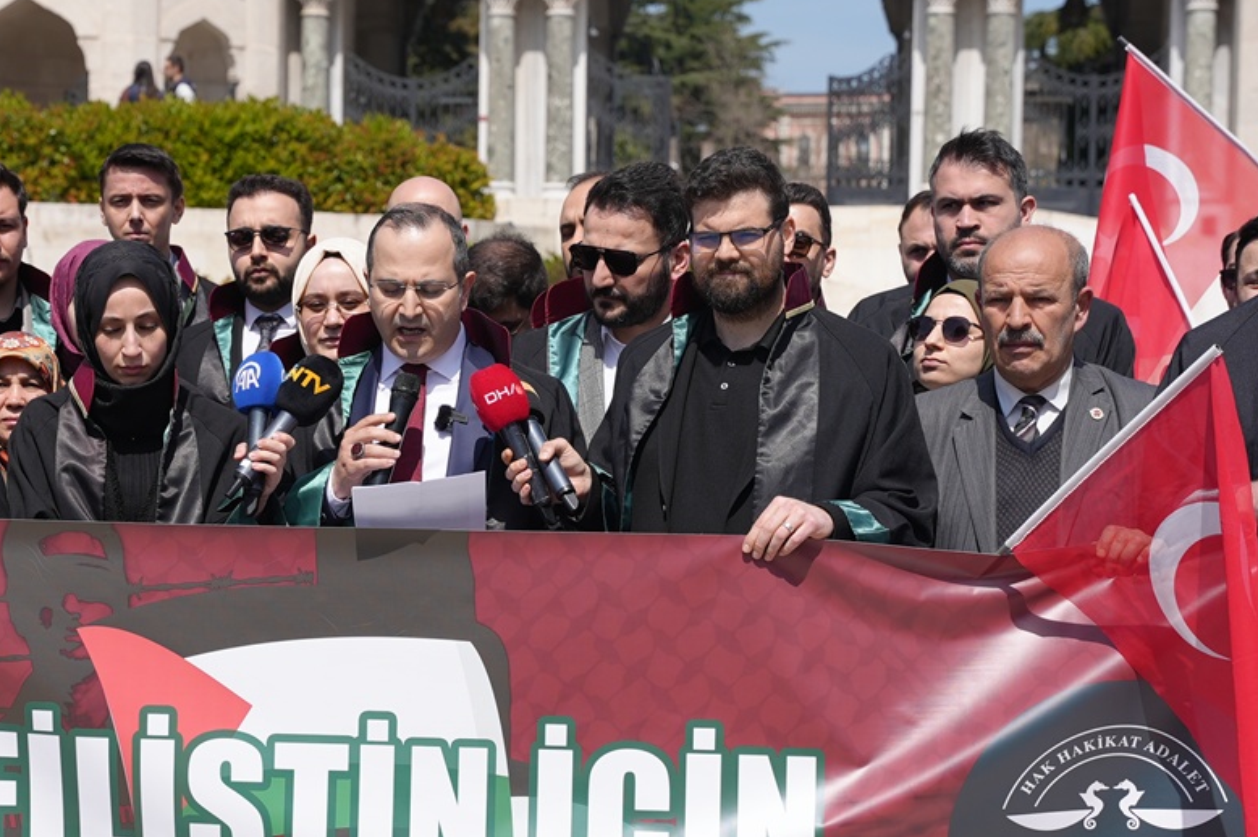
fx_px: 3010
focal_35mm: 86
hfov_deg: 23.5
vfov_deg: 15.8
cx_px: 396
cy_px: 520
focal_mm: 49.1
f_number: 4.5
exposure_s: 1/1000
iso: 80
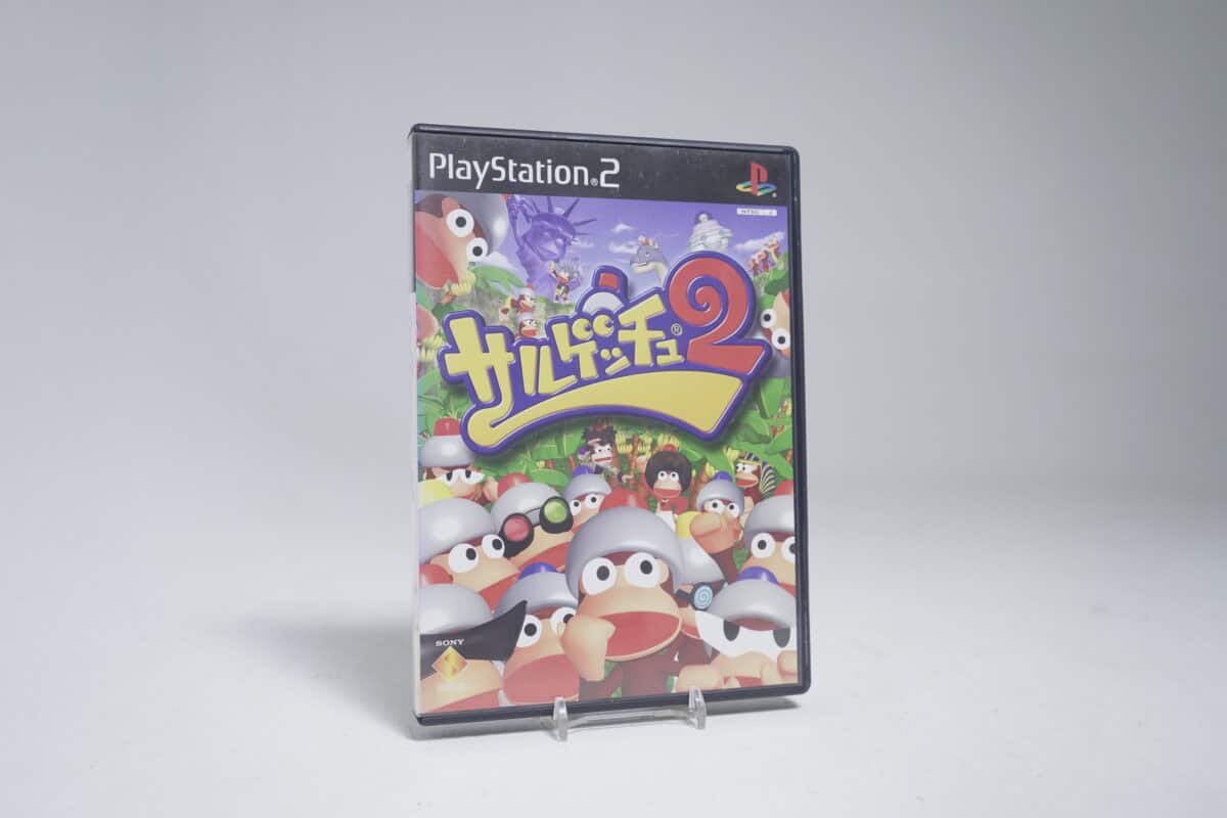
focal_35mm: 32
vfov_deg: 41.1
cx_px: 614
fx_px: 1091
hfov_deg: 58.7
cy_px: 409
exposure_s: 1/25
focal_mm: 32
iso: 640
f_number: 5.6
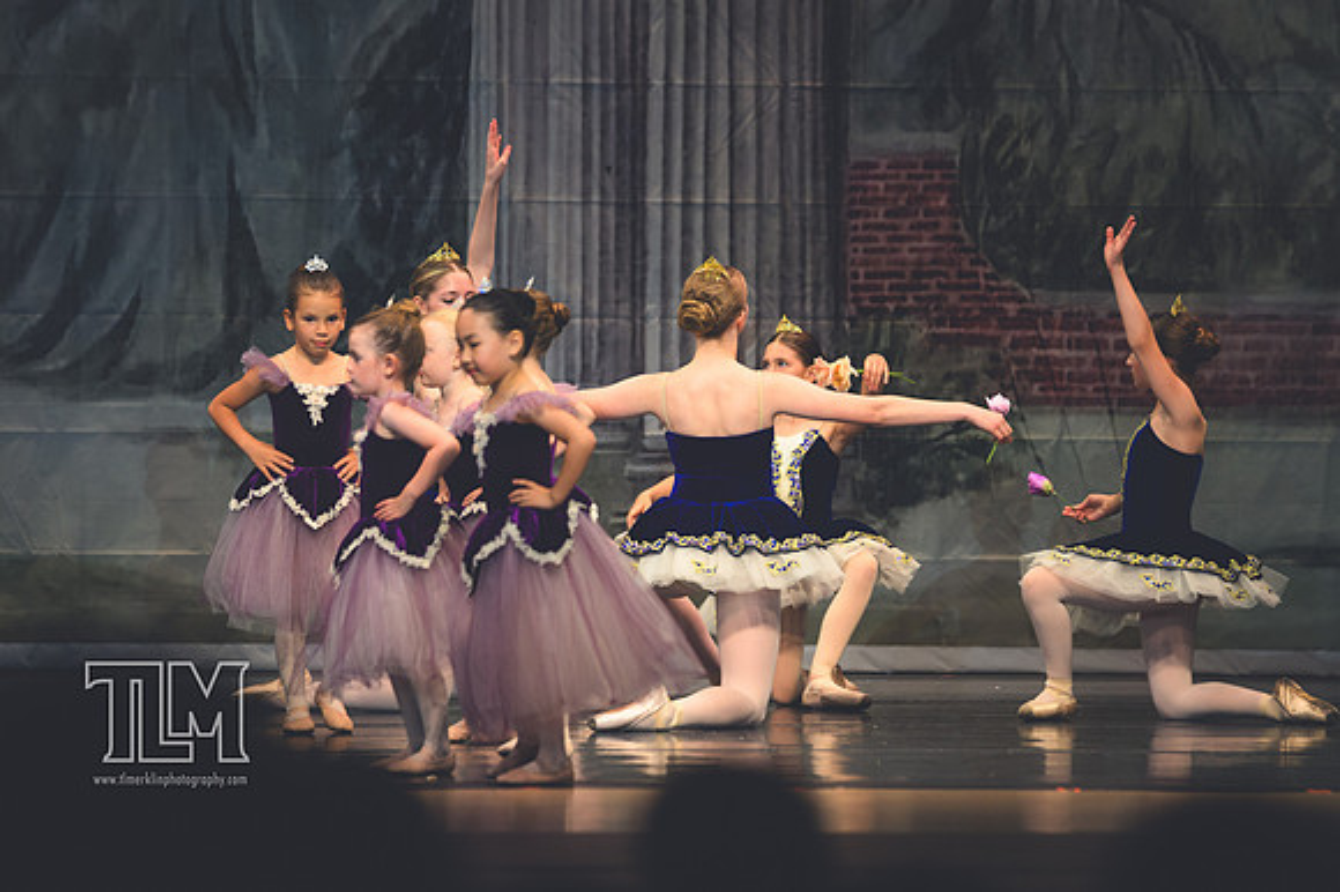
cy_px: 446
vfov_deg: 4.6
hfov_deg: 6.9
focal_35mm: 300
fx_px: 11160
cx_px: 670
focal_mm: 200
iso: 800
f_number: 2.8
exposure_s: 1/500
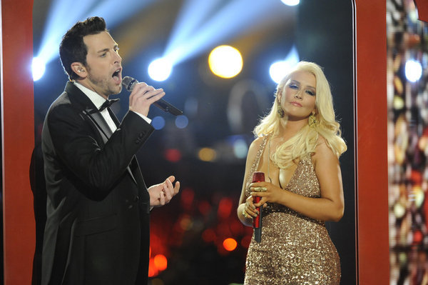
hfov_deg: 5.2
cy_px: 142
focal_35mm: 400
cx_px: 214
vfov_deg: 3.4
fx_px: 4752
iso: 3200
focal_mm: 400
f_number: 4
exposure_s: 1/80
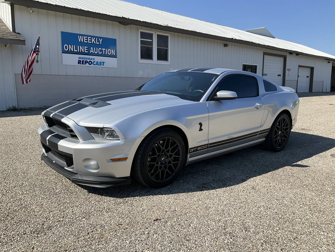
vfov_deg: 48.3
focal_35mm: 29
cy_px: 126
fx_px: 281
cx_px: 168
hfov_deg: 61.6
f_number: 1.8
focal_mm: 3
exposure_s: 1/1534
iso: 25
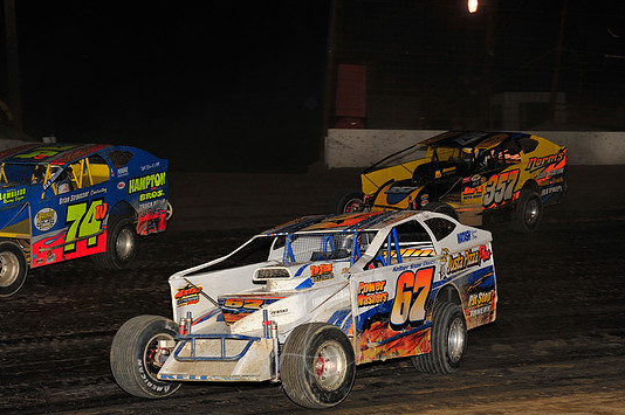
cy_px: 223
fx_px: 1734
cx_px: 318
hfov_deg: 20.4
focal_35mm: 100
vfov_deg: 13.7
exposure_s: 1/320
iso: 800
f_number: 6.3
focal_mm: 92
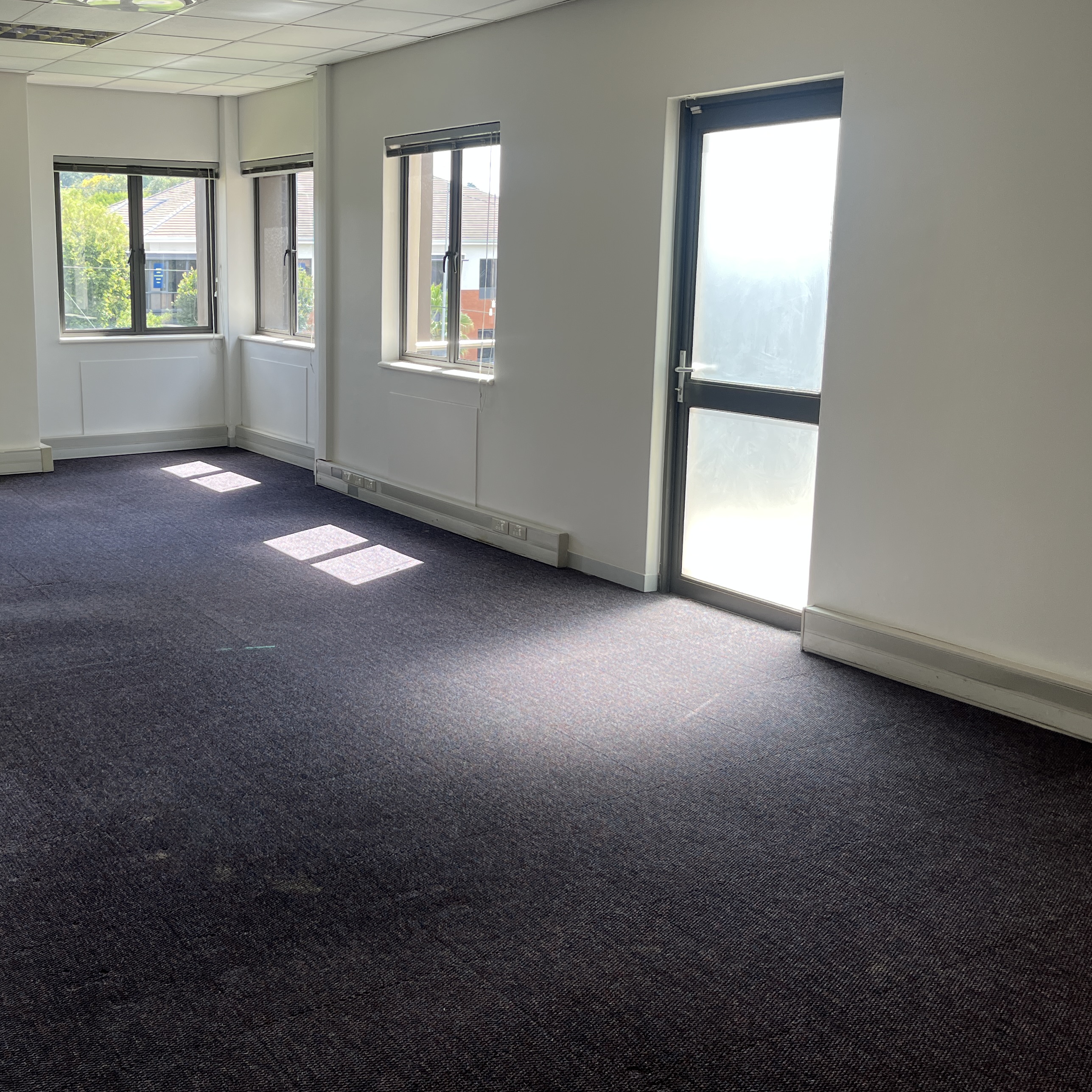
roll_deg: -0.2
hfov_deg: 45.3
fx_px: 1285
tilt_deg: -10.5
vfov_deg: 45.9
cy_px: 478
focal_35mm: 36
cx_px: 353
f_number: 1.6
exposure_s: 1/158
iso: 40
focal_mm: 5.1
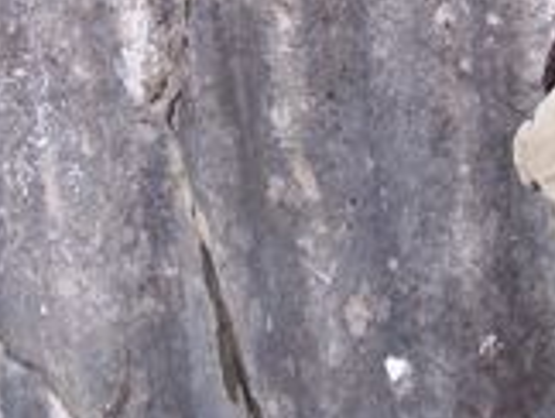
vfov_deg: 12.6
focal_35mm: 117
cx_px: 295
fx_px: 1879
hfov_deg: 16.8
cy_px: 60
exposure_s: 1/100
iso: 80
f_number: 2.8
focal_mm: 6.3
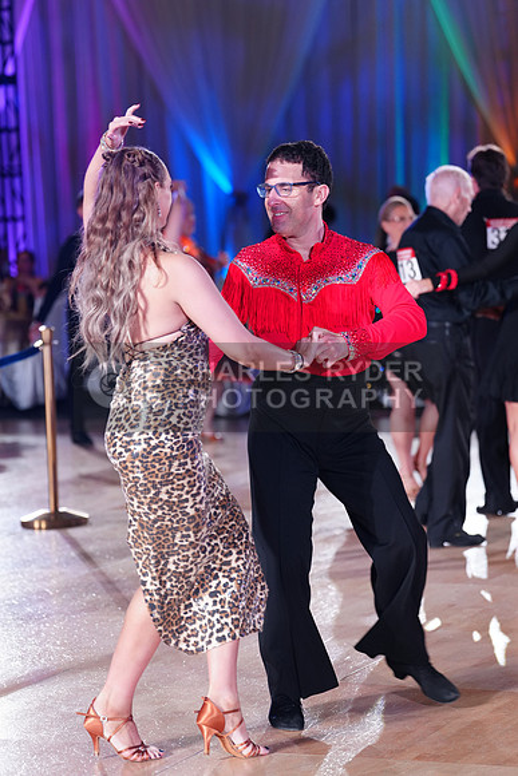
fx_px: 2351
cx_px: 259
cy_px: 388
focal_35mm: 109
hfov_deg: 12.6
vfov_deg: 18.8
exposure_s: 1/250
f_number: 2.8
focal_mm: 109
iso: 1000
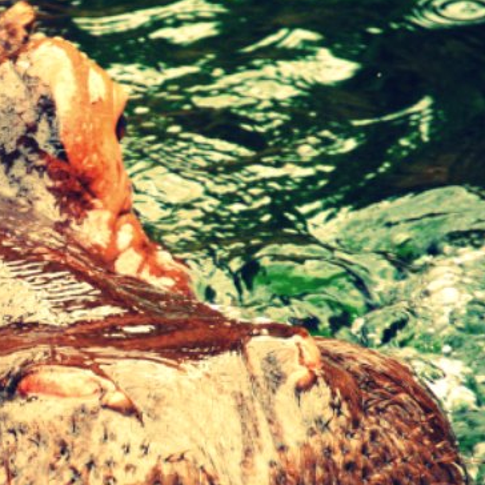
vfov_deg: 2.8
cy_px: 356
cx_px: -39
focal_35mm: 635
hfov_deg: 2.8
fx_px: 10066
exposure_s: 1/200
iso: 800
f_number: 5.6
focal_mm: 200
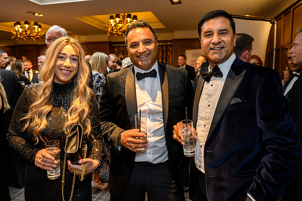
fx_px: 223
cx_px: 135
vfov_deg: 48.4
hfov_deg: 68.0
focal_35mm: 27
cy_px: 90
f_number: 4
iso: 2200
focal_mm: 24
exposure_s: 1/125
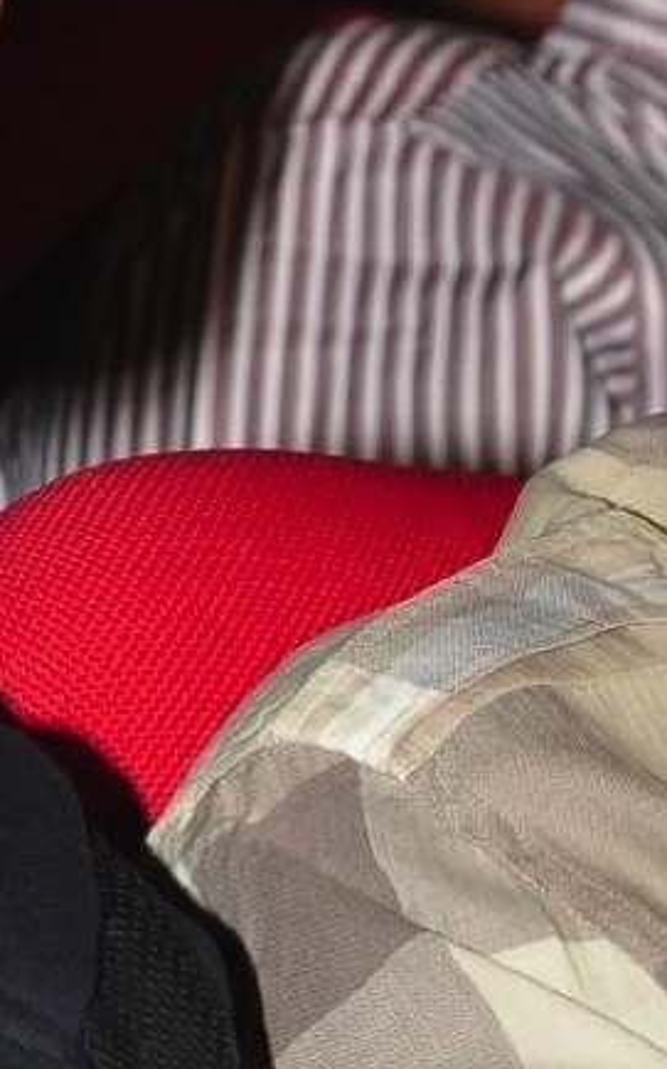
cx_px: -374
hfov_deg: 2.0
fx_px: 19416
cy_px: 1165
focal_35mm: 667
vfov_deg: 3.1
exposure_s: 1/125
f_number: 9
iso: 400
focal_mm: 105
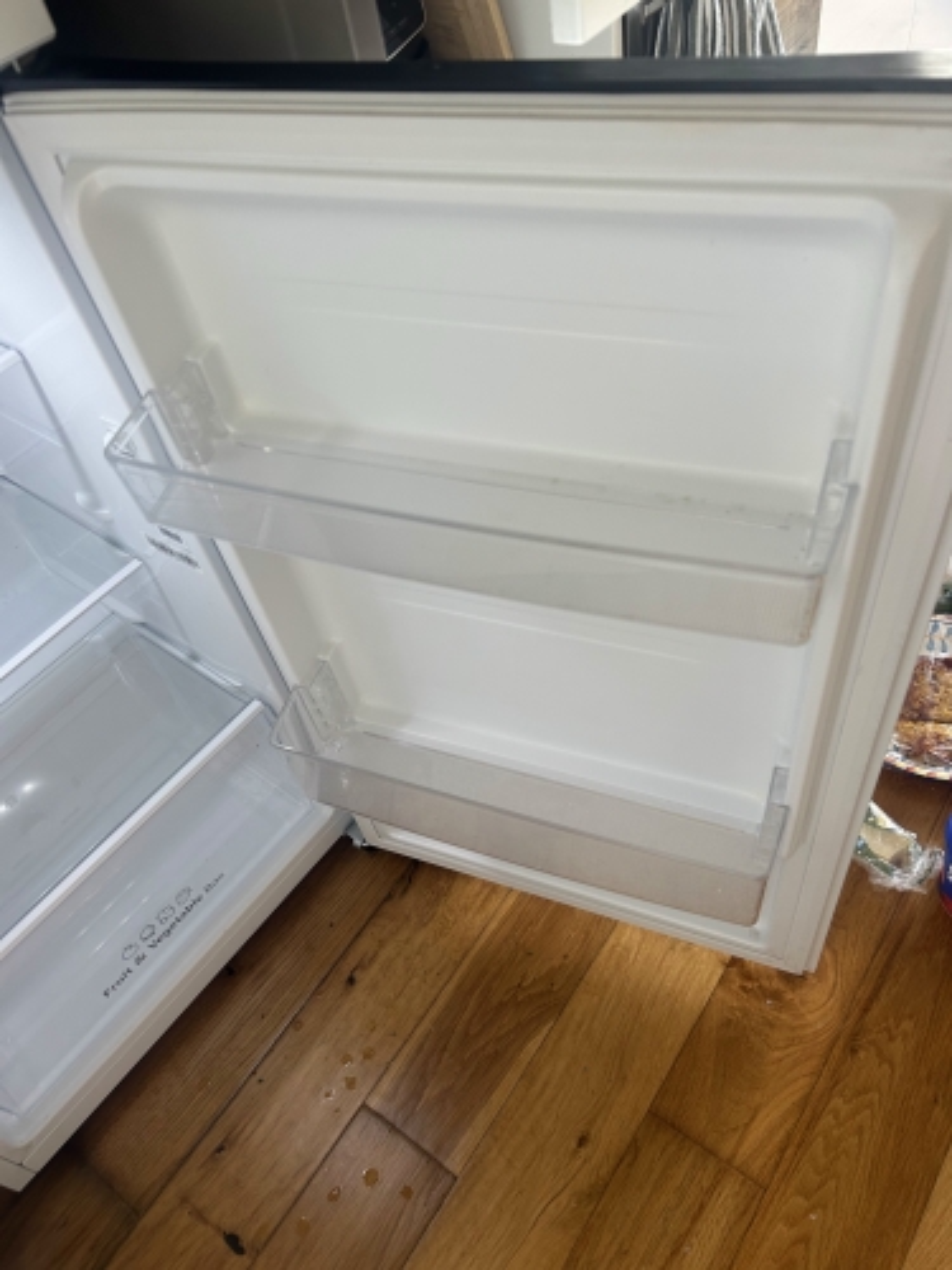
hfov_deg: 53.1
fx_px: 953
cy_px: 635
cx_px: 476
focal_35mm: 26
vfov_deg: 67.3
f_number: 1.5
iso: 125
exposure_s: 1/64
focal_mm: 5.7
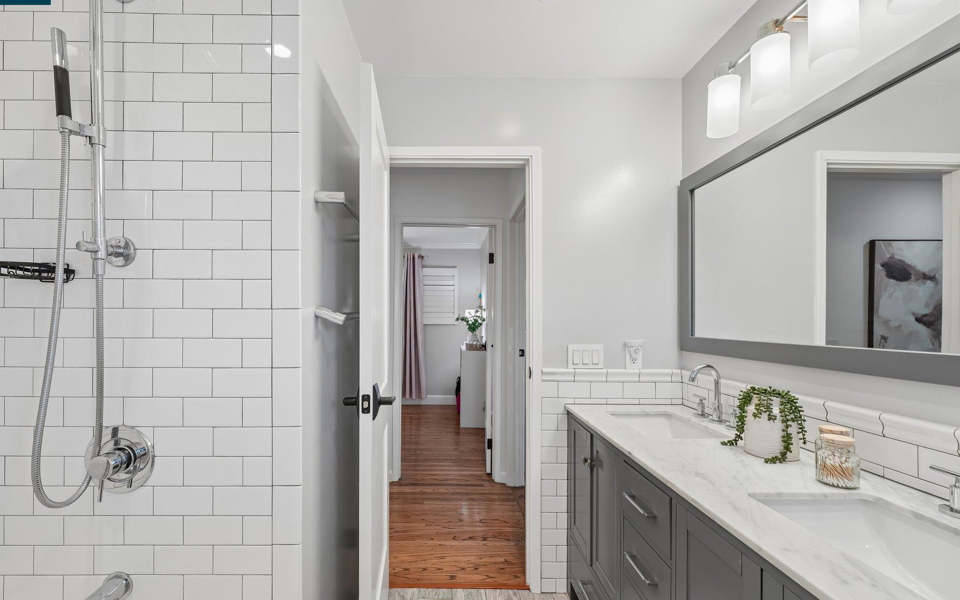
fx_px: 392
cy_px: 317
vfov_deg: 74.7
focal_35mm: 15
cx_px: 457
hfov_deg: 101.4
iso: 500
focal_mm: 14
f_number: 8
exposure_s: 1/30
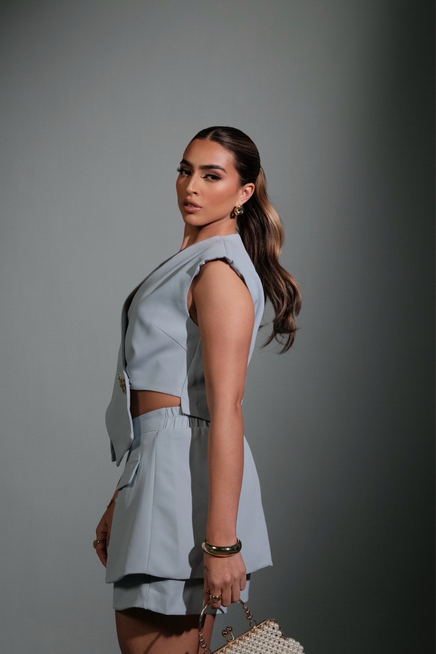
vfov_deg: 29.7
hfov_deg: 20.0
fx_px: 1235
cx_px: 218
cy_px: 327
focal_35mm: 68
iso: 1600
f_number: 7.1
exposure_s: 1/250
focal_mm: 45.5
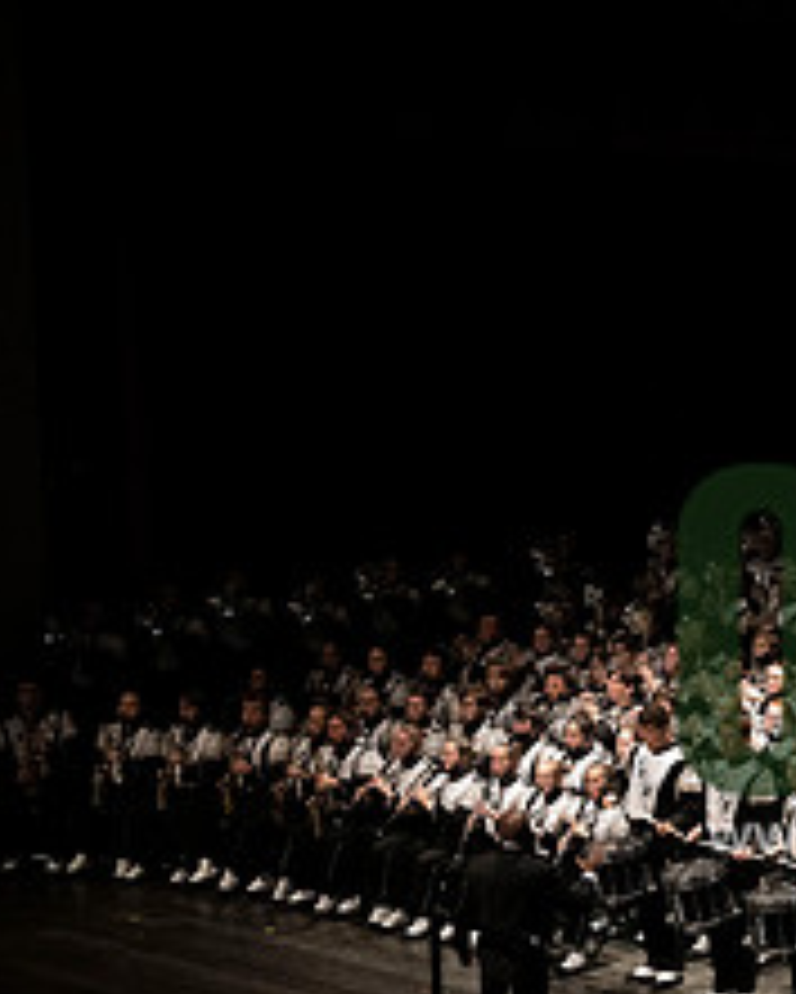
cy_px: 677
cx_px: 1016
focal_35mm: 128
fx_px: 3767
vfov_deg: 15.0
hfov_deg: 11.8
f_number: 4
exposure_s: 1/1250
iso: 5000
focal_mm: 52
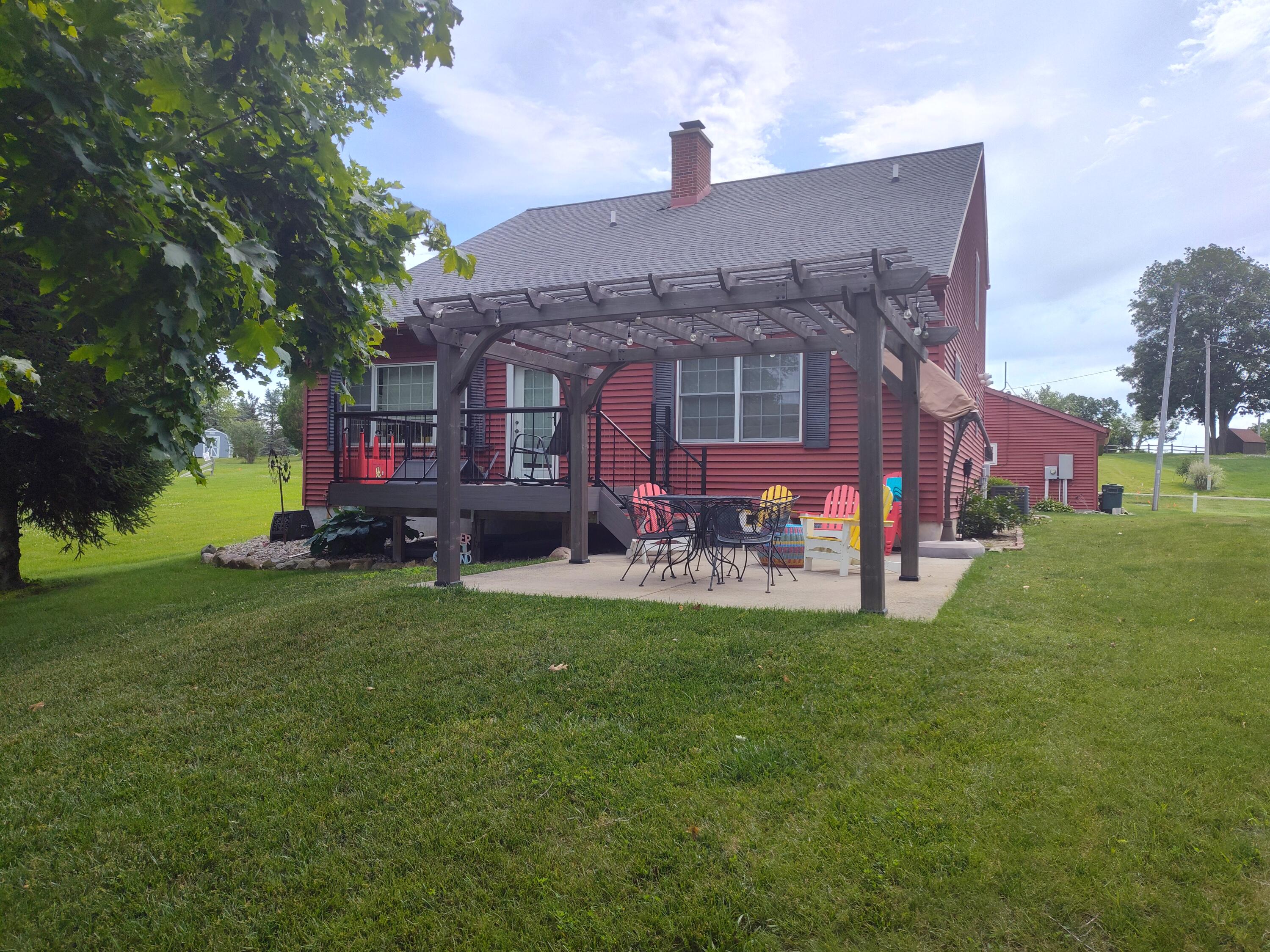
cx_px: 635
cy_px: 476
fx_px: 844
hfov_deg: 73.9
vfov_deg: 58.9
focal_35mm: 23
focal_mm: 5.56
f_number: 1.8
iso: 100
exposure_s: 1/1208
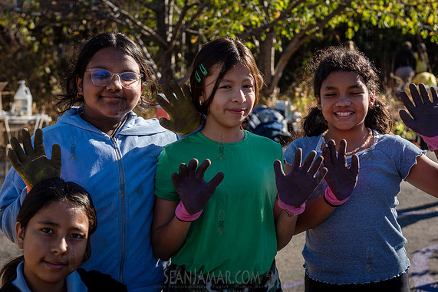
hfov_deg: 31.9
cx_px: 221
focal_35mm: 63
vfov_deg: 21.6
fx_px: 767
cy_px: 147
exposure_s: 1/500
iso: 100
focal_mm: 62
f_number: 5
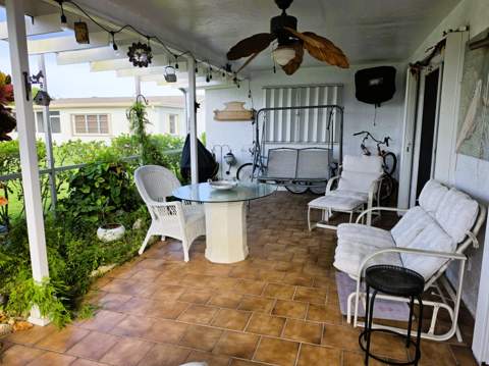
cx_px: 244
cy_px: 183
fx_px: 325
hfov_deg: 74.0
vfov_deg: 58.8
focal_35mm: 23
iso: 10
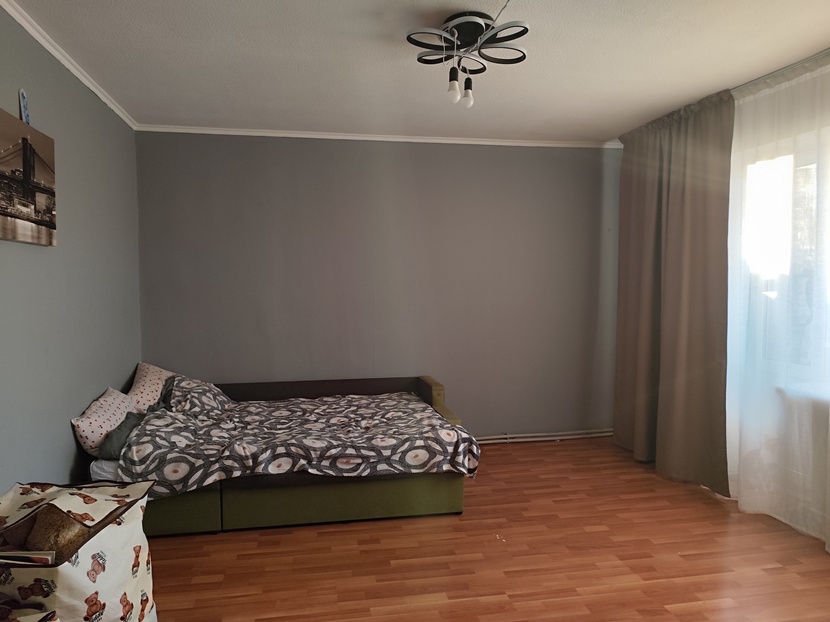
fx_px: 551
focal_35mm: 23
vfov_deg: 58.9
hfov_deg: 73.9
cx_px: 415
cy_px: 311
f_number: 1.65
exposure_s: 1/60
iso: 400
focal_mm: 6.19
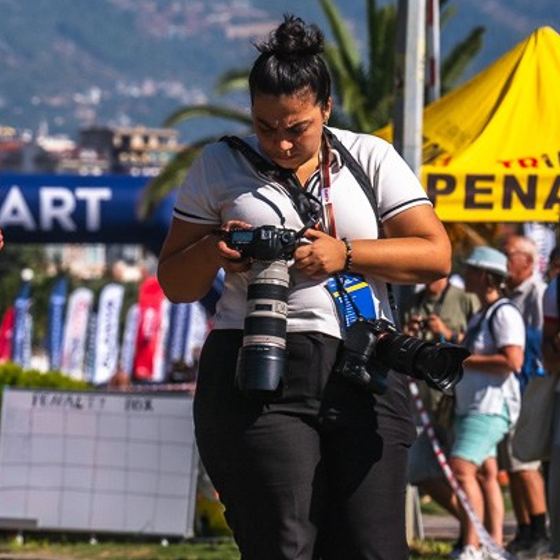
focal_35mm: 456
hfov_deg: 3.8
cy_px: 393
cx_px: -317
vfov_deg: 3.8
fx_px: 8346
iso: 250
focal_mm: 170
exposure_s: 1/2000
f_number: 8
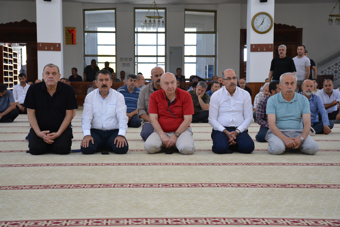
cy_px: 114
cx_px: 170
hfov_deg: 28.1
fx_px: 680
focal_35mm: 72
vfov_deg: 18.9
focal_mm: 48
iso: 1600
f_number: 5
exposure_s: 1/100
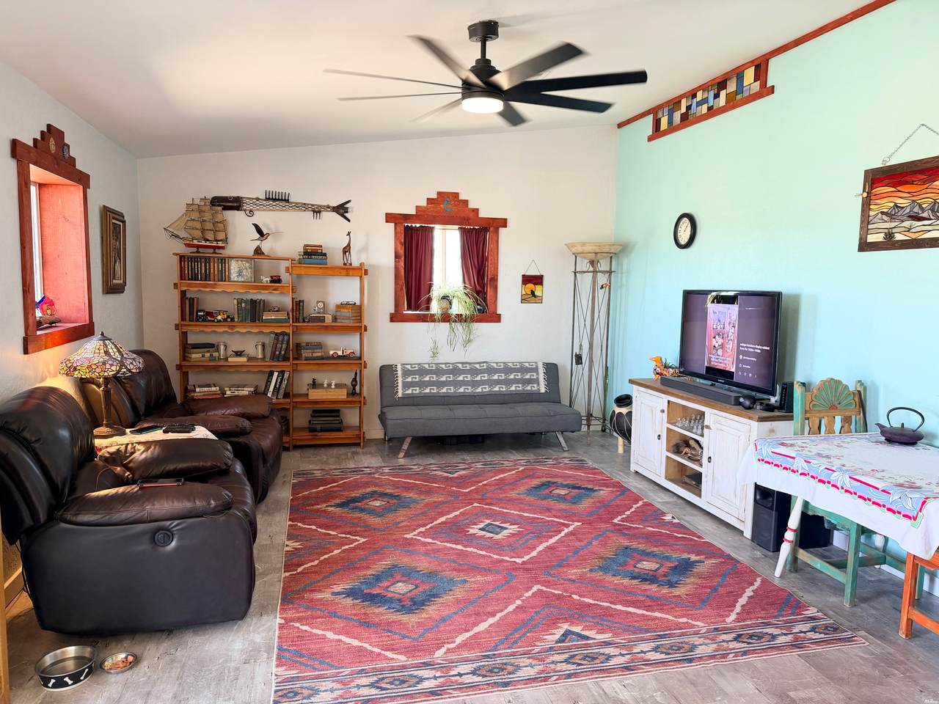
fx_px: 651
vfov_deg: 56.8
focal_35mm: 24
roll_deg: -0.4
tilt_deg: -6.9
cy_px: 352
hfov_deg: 71.6
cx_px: 470
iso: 125
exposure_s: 1/60
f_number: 1.78
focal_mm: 6.76
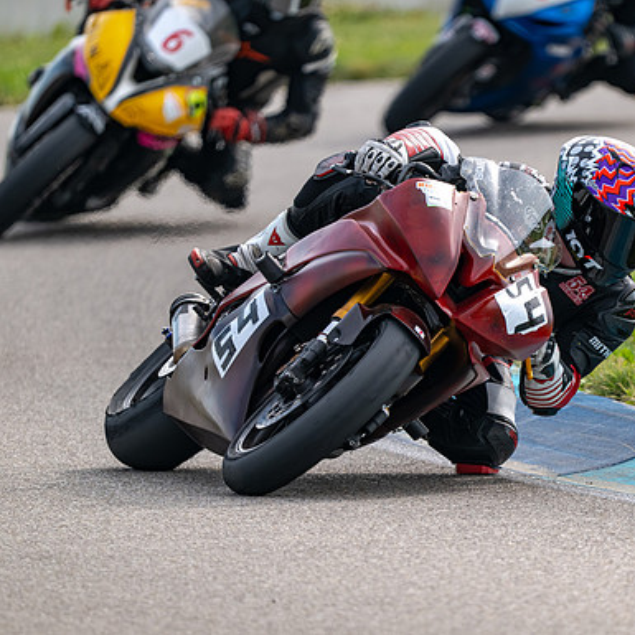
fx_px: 17475
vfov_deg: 2.1
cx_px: 471
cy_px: 348
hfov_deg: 2.1
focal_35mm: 842
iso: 450
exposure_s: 1/1250
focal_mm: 600
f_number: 6.3
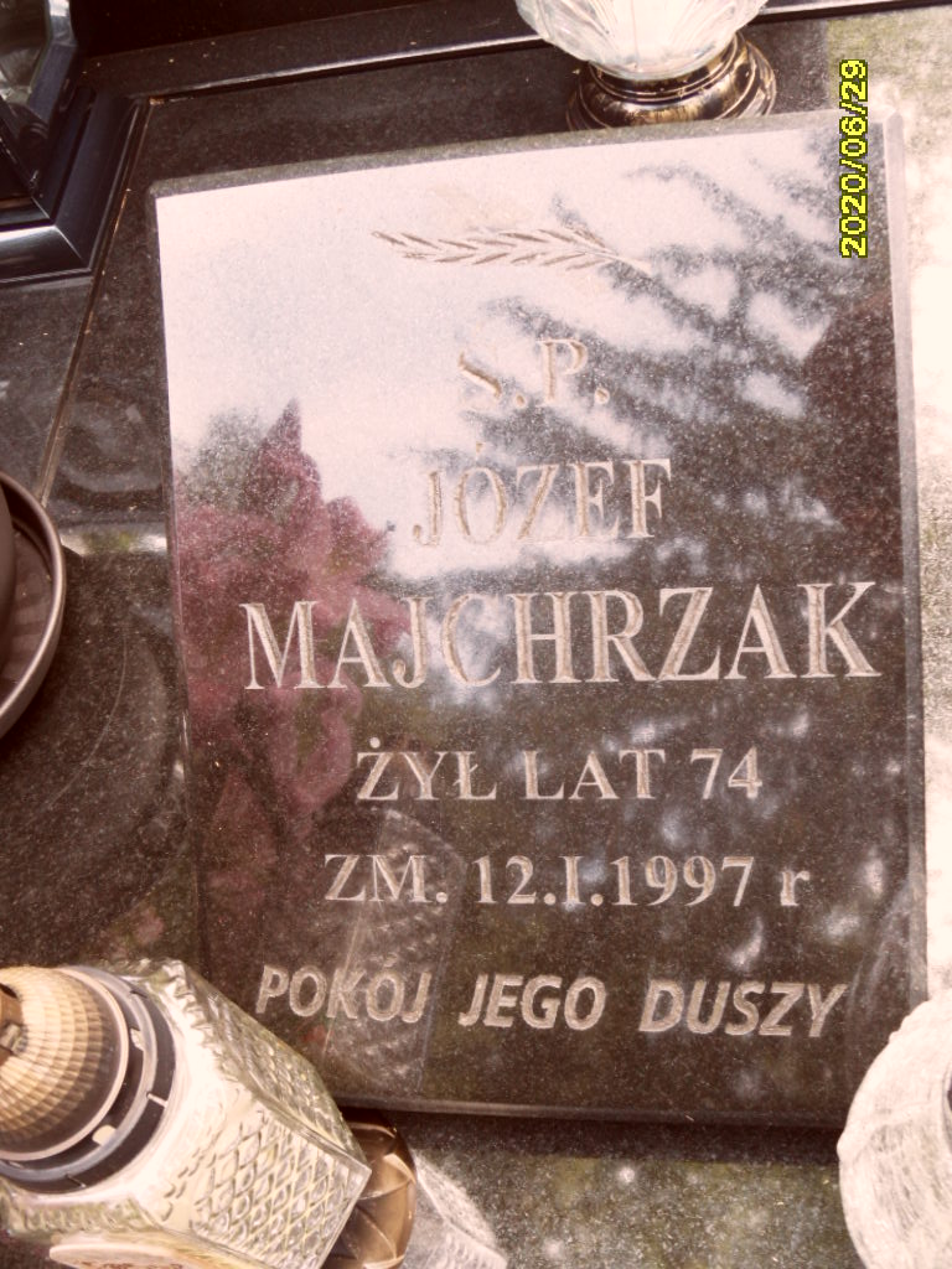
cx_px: 476
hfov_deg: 36.0
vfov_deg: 46.8
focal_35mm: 40
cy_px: 634
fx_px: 1467
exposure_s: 1/45
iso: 120
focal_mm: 6.5
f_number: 3.6
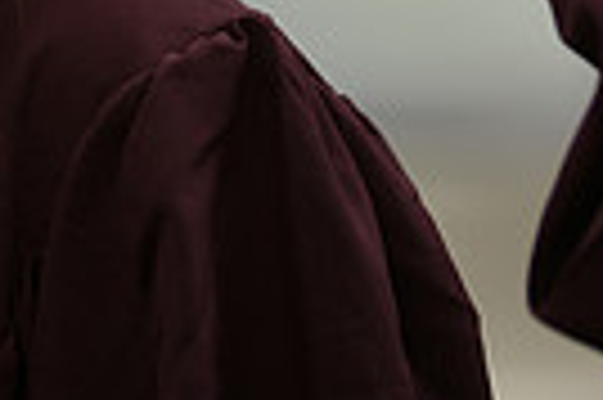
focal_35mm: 528
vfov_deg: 2.6
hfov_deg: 3.9
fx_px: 8833
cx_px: -446
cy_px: -434
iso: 200
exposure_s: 1/250
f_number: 2.8
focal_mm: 122
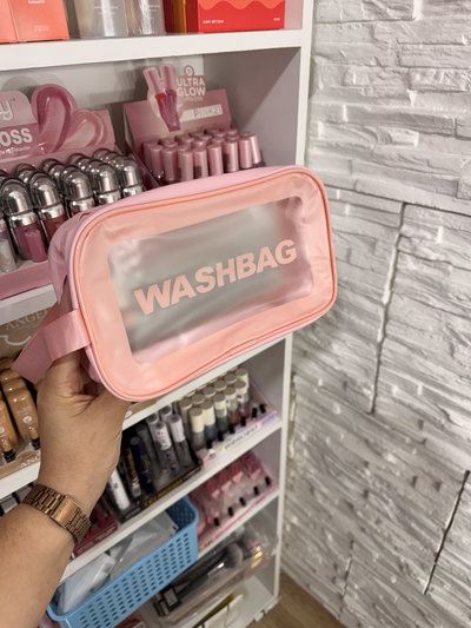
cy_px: 314
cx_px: 236
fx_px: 435
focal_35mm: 24
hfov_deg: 56.8
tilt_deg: -32.3
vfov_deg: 71.6
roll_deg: +2.1
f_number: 1.78
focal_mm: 6.76
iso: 100
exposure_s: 1/100
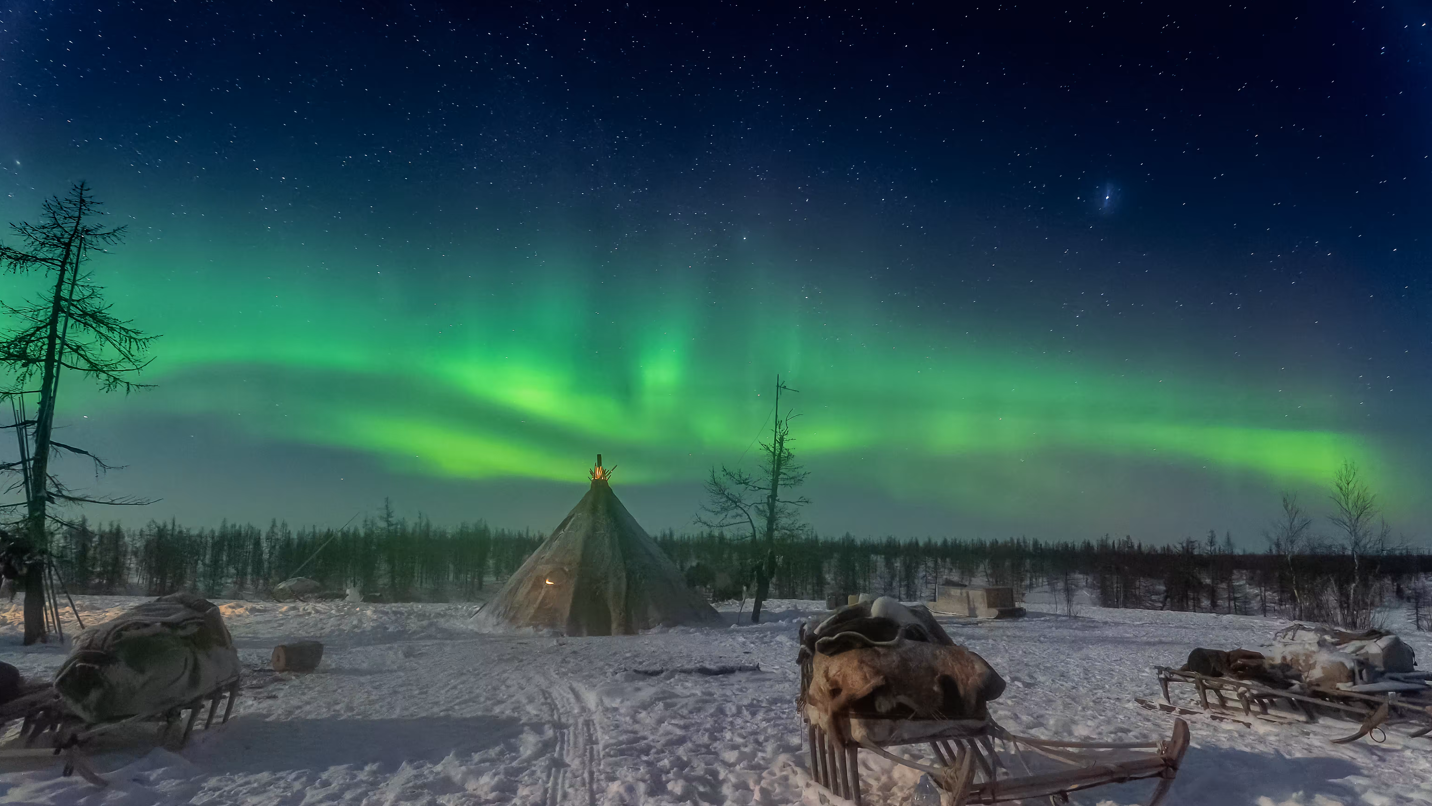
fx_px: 721
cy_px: 466
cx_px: 711
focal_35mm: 19
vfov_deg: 58.1
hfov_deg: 89.6
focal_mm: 12
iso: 3200
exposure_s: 30
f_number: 4.5
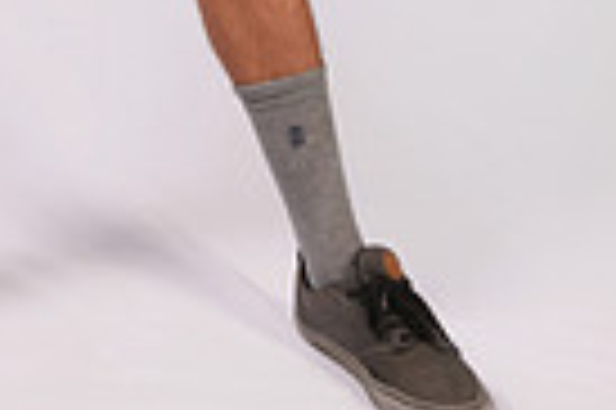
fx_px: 1965
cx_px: 9
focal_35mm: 115
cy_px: -590
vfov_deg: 10.2
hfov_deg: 17.4
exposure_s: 1/125
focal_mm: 35
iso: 160
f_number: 5.6
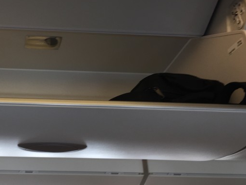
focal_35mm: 58
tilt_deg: +18.3
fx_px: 412
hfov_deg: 32.0
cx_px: 35
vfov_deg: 25.2
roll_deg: -0.6
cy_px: 94
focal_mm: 4.15
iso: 40
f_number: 2.2
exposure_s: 1/50
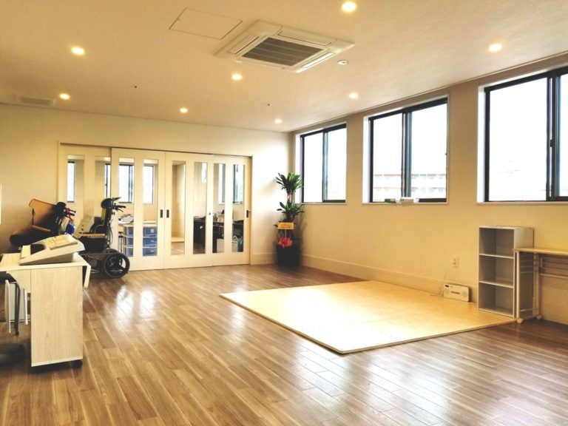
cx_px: 284
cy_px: 213
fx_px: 427
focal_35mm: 26
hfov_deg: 67.3
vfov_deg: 53.1
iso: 50
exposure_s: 1/530
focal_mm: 4.25
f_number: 1.7
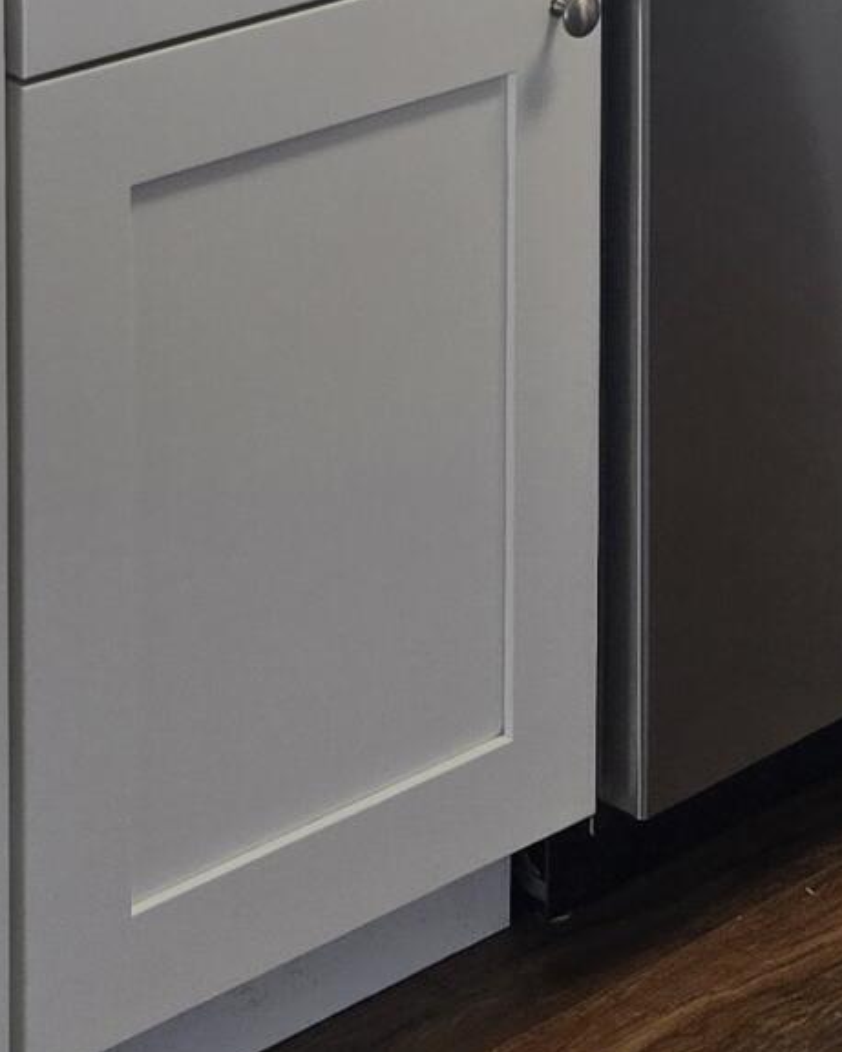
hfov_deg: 13.2
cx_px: 389
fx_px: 3644
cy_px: -785
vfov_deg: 14.6
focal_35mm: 117
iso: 50
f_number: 1.8
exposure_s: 1/120
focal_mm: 5.4
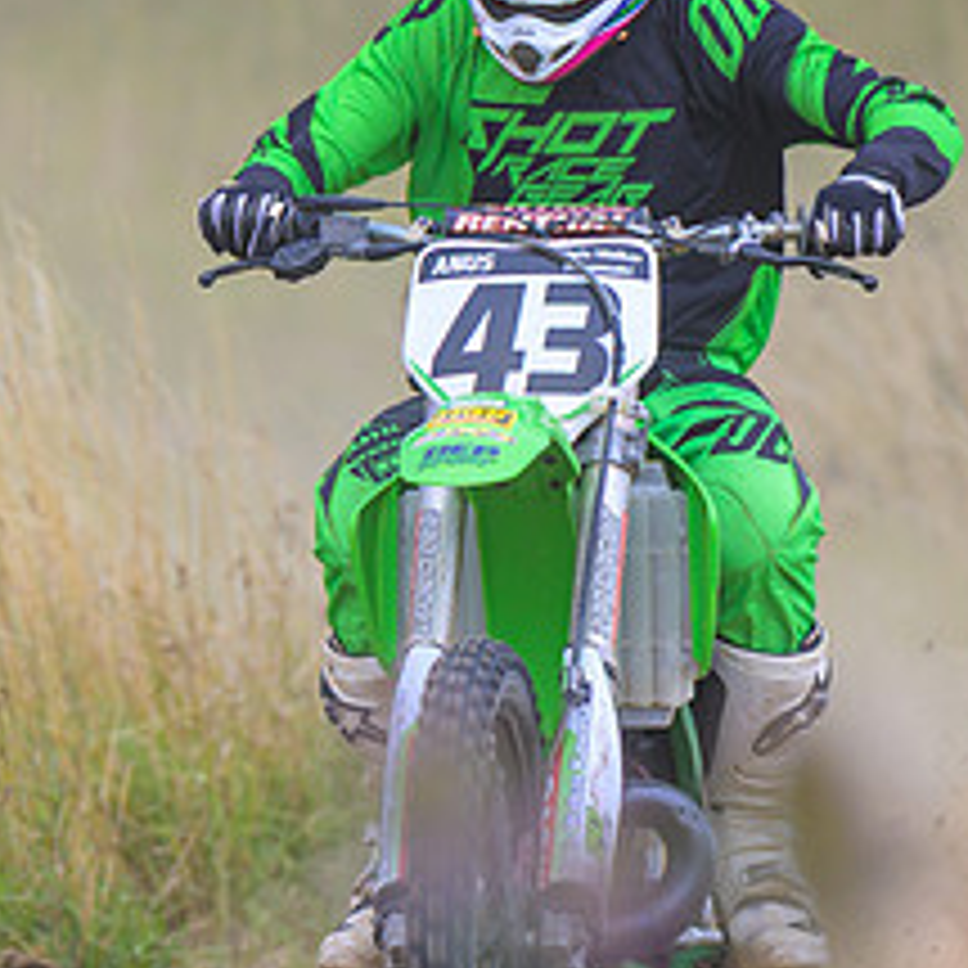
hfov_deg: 2.0
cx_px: 476
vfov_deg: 2.0
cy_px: 668
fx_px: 27367
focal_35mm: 865
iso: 64
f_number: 2.8
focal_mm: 200
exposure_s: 1/400
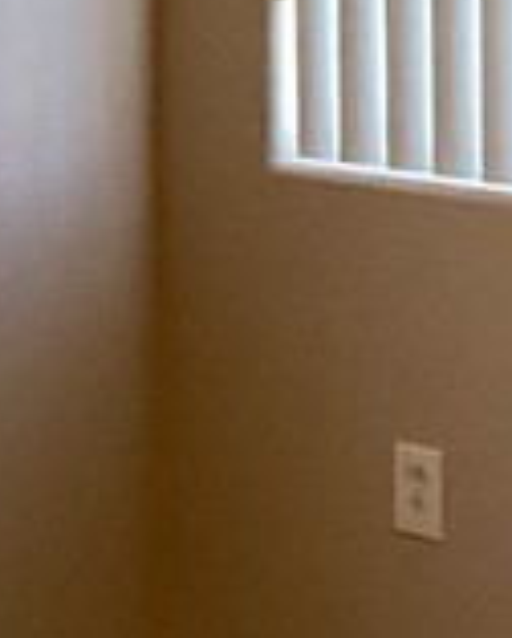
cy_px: -260
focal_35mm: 197
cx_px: -975
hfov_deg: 7.1
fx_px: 3724
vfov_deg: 9.6
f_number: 2.4
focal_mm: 3.3
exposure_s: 1/60
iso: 125
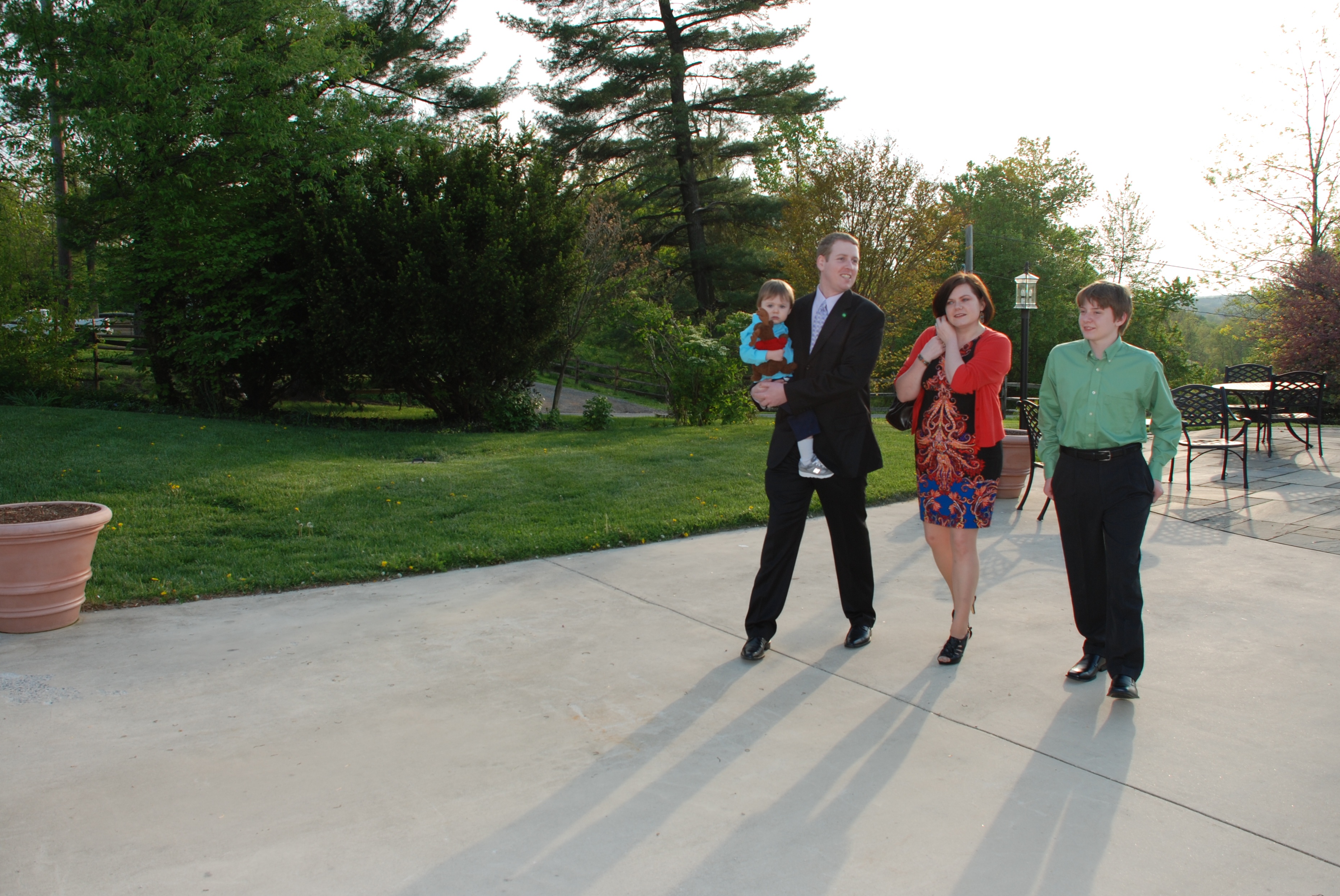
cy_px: 444
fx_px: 1043
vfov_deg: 46.5
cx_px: 690
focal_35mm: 28
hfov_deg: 65.4
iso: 125
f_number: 5.6
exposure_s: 1/125
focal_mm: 18
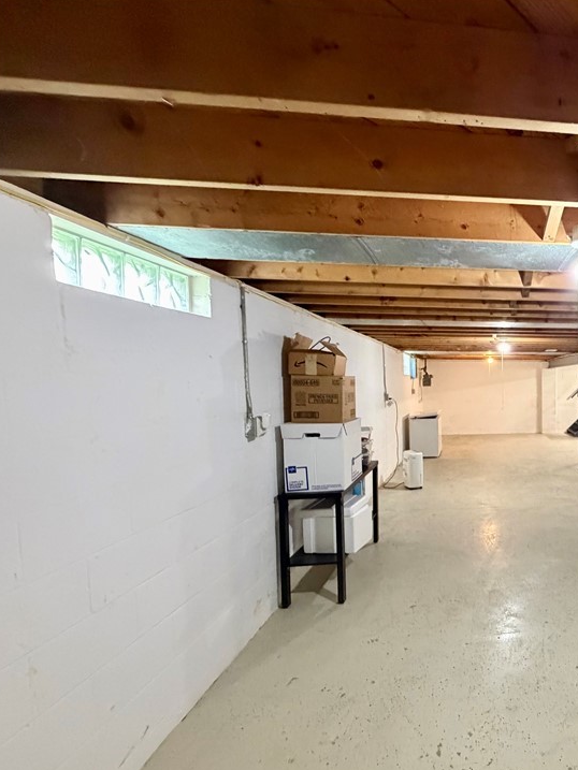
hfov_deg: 55.3
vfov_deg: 81.7
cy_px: 406
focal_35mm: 20
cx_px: 540
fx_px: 445
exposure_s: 1/60
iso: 640
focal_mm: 2.22
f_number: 2.2
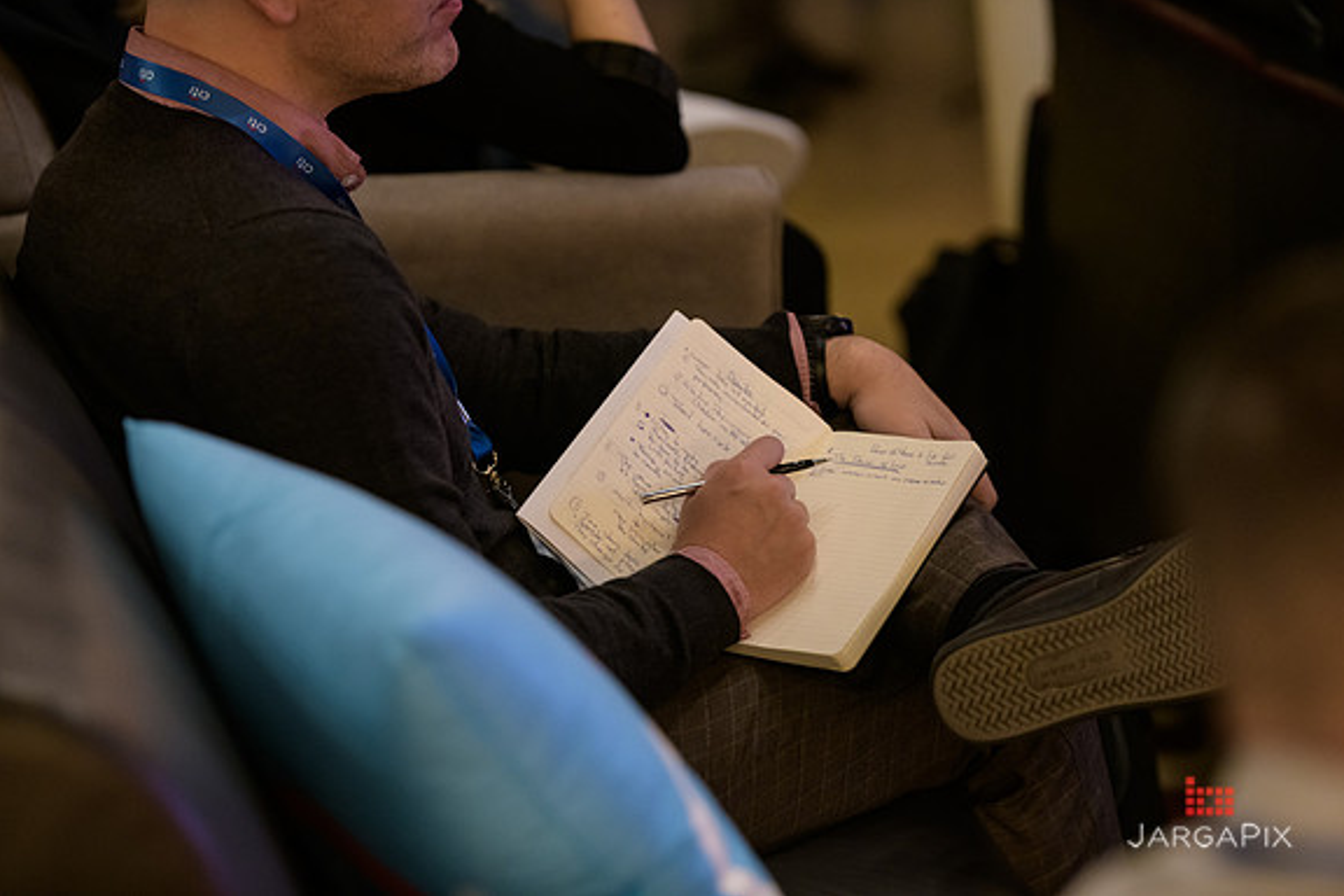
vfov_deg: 10.1
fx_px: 5077
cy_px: 447
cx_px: 674
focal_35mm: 136
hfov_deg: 15.1
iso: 3200
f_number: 3.2
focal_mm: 135
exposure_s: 1/50
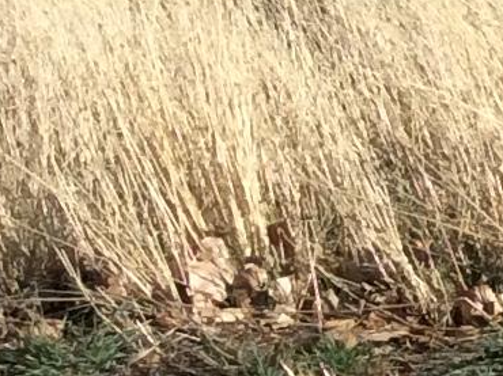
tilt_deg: -8.1
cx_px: 1712
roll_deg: +0.4
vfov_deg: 6.5
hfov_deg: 7.4
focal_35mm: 224
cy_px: -176
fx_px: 3253
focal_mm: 3.3
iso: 32
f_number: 2.4
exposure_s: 1/2203
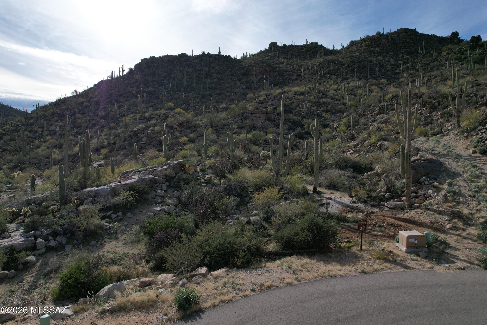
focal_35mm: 22
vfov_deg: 57.2
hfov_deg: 78.6
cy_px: 162
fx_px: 298
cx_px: 244
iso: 100
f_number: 2.8
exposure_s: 1/4000
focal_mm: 8.38
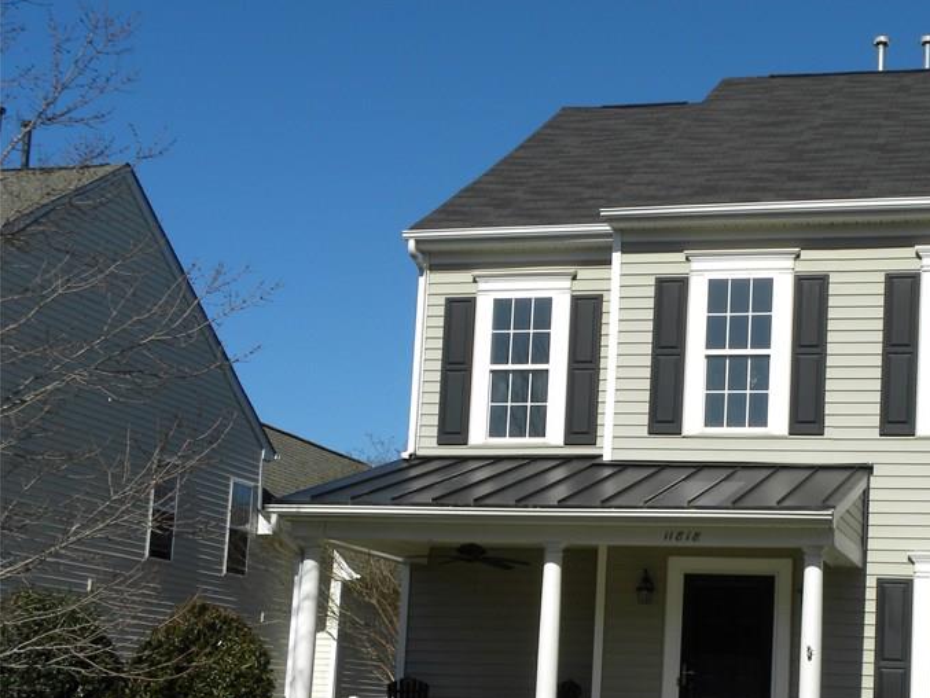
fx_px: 1666
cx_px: 702
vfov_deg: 23.5
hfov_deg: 30.6
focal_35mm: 62
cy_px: 495
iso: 64
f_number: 6.3
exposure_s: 1/353
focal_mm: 7.3
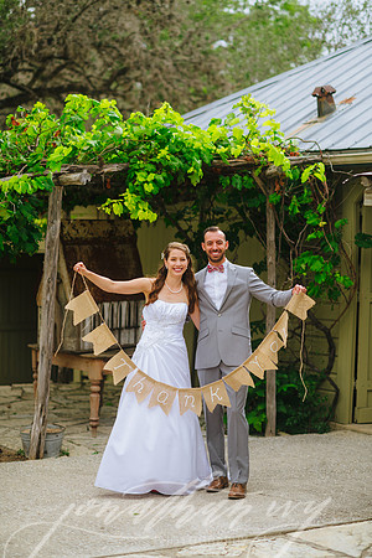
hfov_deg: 16.1
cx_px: 186
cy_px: 279
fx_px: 1317
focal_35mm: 85
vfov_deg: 23.9
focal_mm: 85
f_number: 2
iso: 200
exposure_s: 1/2500
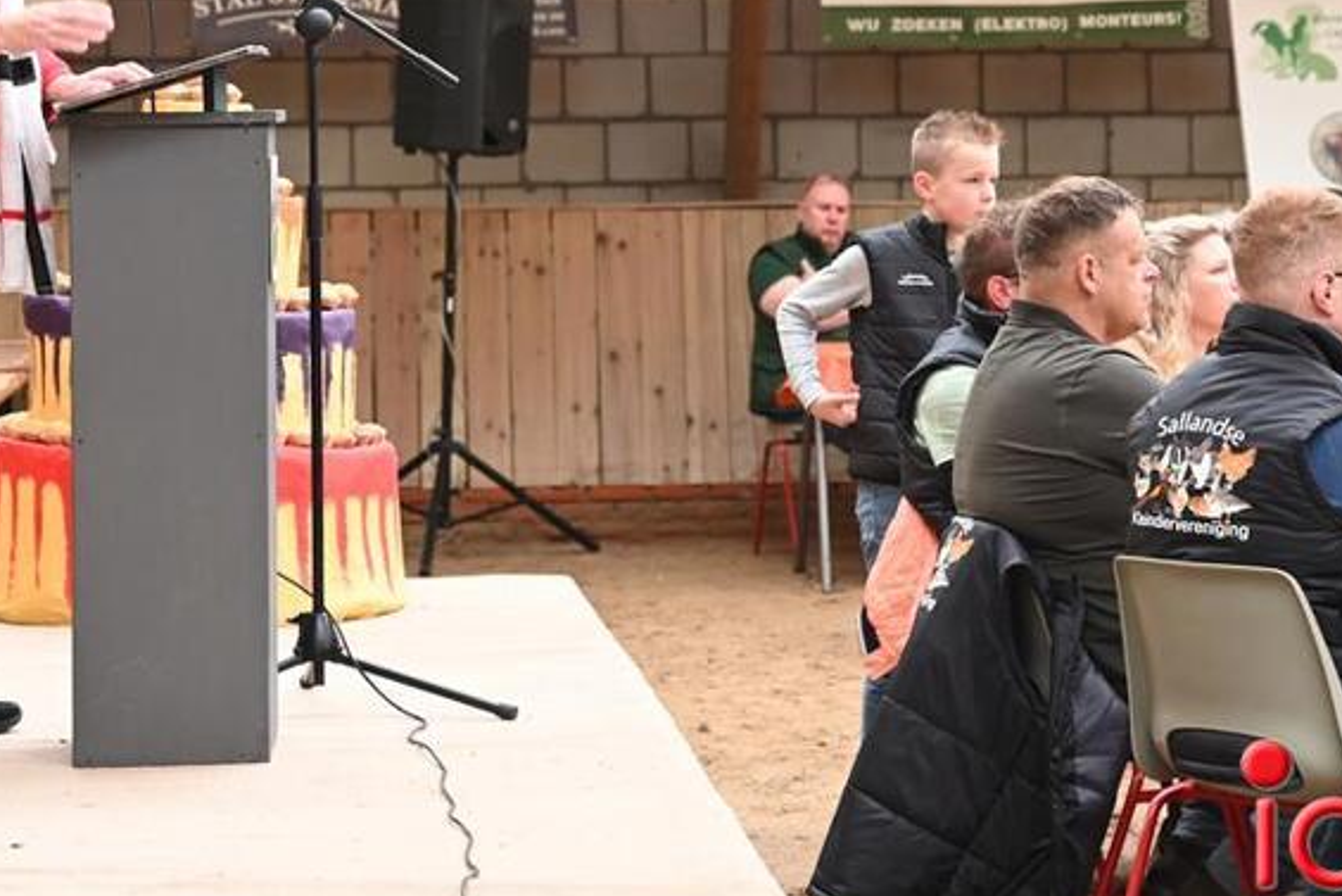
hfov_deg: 17.9
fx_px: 4250
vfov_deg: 12.0
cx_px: 632
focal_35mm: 114
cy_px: 222
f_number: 4
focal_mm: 65
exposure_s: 1/60
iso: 1100
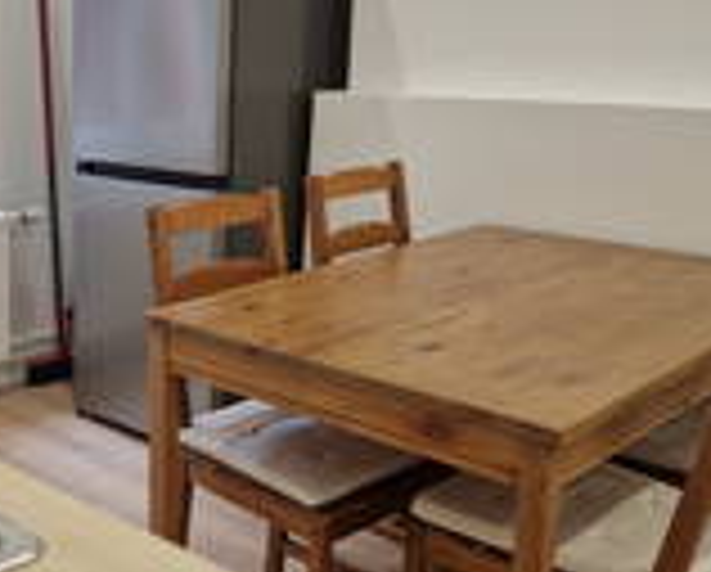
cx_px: 90
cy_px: 243
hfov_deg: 34.8
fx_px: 1075
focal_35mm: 51
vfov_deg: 29.7
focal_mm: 5.4
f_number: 1.8
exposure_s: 1/100
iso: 250
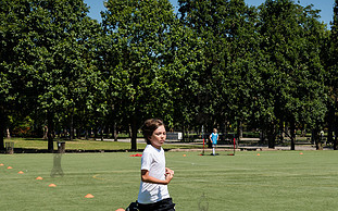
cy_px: 198
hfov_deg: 24.6
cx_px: 151
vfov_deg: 15.3
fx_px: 773
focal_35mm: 84
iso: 200
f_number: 4
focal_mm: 38
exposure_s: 1/1600
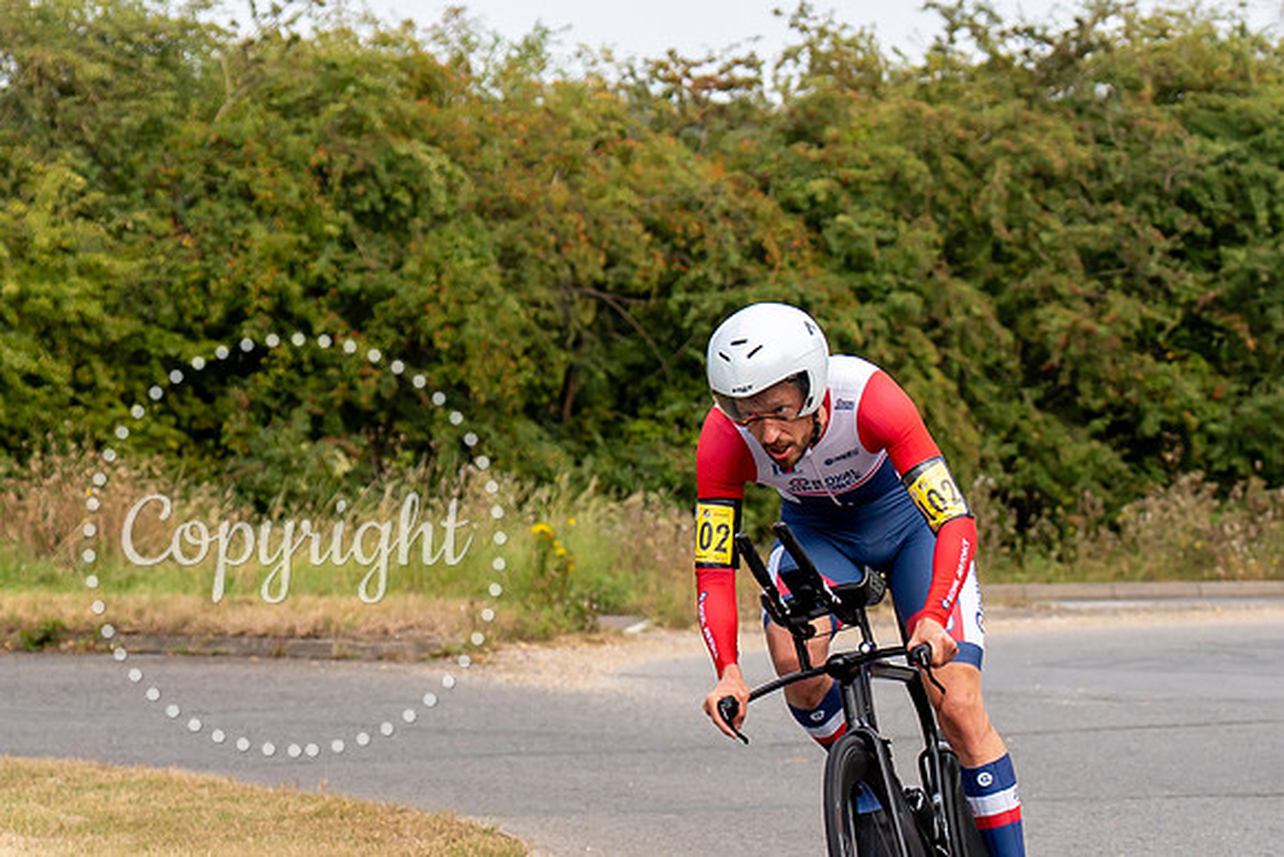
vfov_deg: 5.8
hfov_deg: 8.7
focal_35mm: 235
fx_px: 8390
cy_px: 652
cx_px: 860
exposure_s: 1/1000
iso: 125
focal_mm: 70
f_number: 4
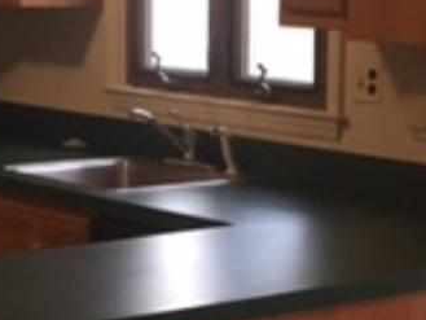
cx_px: 355
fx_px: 1563
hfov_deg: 15.4
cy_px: 244
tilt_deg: -10.1
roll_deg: -1.3
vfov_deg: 11.6
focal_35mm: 127
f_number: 2.2
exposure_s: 1/30
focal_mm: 4.15
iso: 100
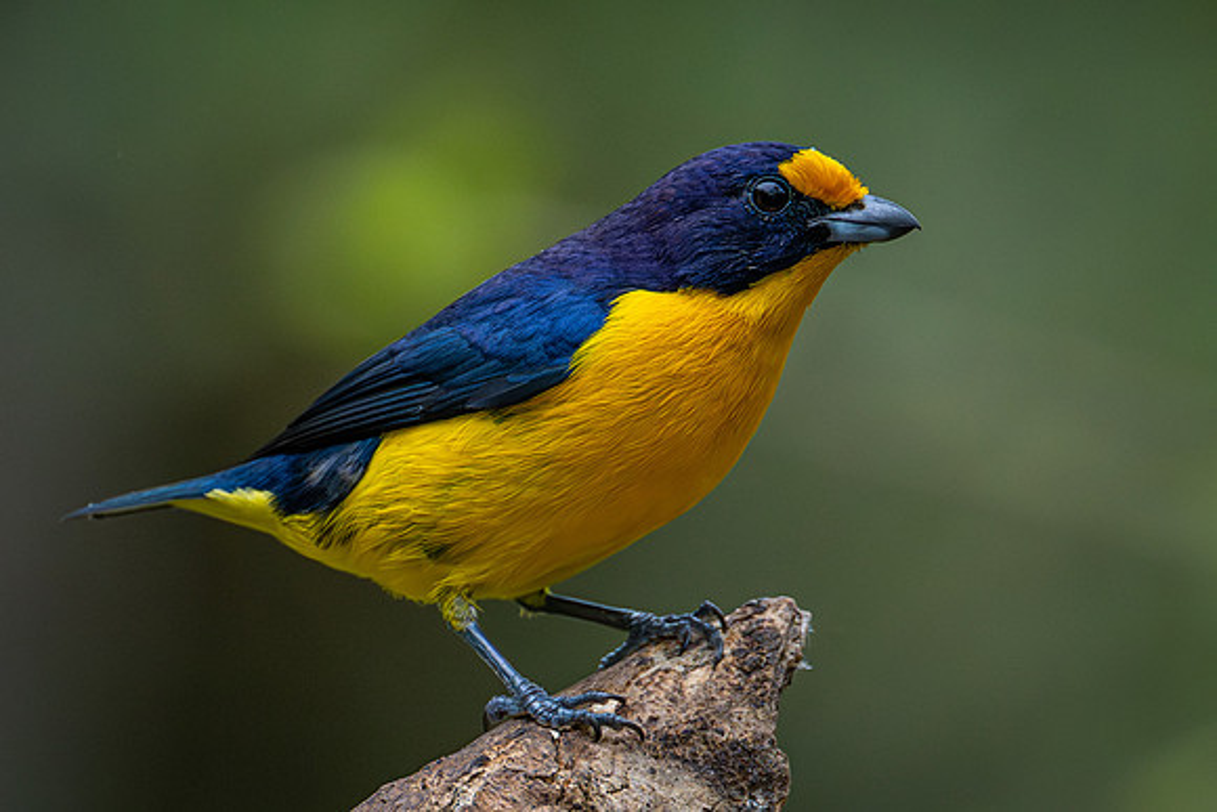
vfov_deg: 1.2
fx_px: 39477
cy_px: 641
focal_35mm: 1168
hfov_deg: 1.8
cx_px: 860
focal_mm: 560
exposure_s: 1/500
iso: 6400
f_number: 6.3
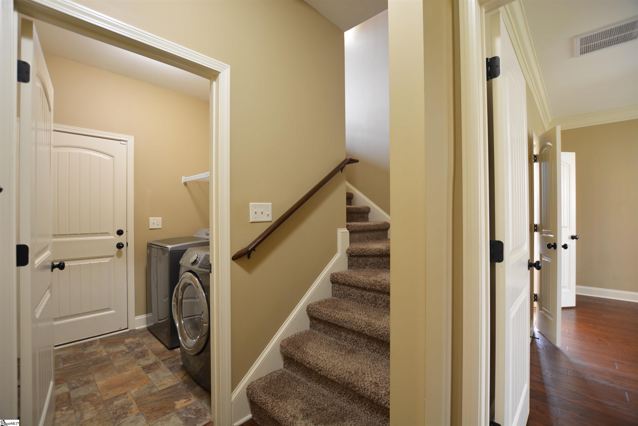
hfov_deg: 100.4
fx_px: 266
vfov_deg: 77.3
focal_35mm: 15
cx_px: 319
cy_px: 213
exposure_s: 1/5
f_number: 3.5
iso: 100
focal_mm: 10
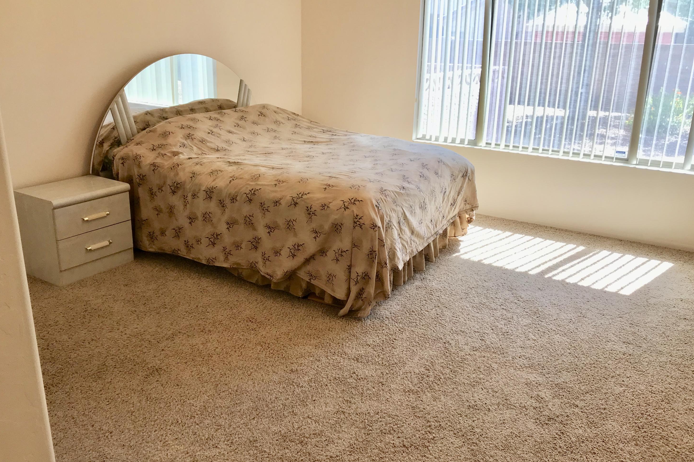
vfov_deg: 43.6
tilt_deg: -17.0
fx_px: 578
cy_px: 215
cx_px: 352
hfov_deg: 61.9
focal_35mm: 30
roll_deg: -1.3
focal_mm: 3.99
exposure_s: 1/60
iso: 25
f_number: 1.8
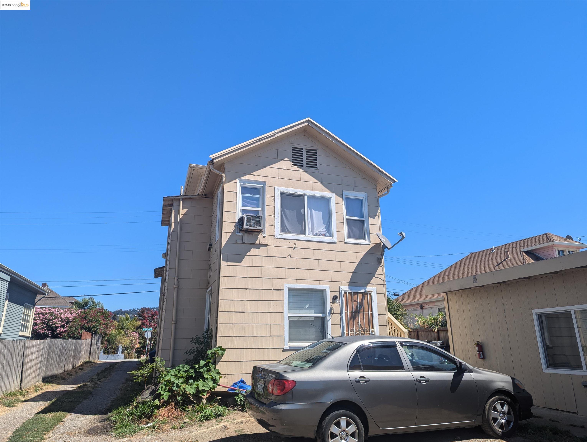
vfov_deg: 56.9
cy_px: 221
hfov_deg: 71.5
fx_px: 408
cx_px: 294
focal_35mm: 24
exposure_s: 1/1595
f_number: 1.85
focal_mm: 6.81
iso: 42
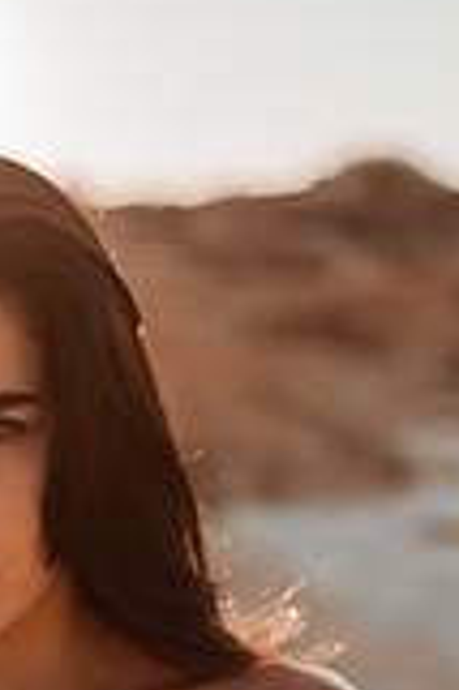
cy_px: 831
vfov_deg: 19.6
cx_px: -88
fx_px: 1878
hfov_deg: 13.6
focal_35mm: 98
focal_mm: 35
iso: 100
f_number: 1.4
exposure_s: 1/5000
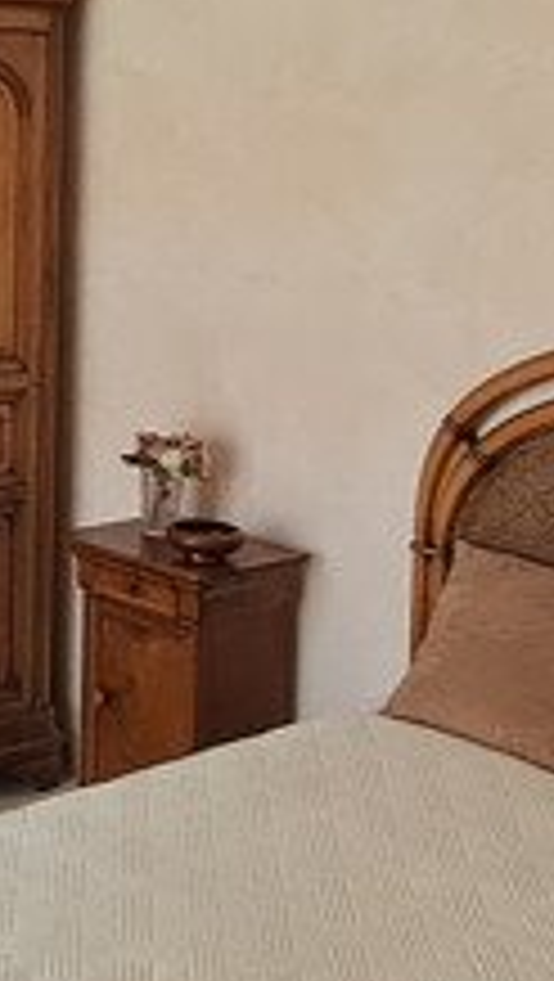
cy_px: 310
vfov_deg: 32.5
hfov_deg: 17.7
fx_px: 1668
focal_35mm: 64
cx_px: -162
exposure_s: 1/259
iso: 40
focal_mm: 1.64
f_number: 2.2
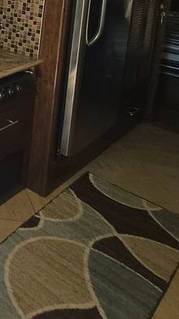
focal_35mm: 37
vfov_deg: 46.7
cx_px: -134
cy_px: 12
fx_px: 313
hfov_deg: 21.8
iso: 100
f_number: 2.2
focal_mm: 2.2
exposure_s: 1/50
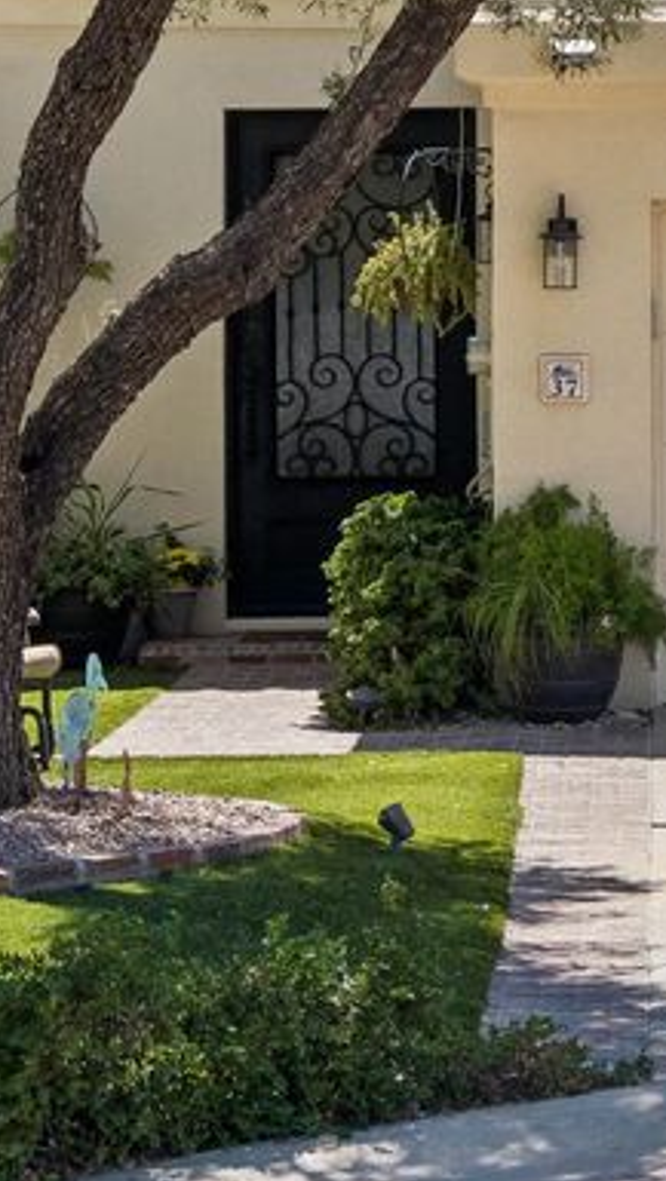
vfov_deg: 12.8
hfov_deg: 7.2
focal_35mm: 167
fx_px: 5235
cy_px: 232
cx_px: 859
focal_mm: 40
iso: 400
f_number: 4
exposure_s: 1/4000
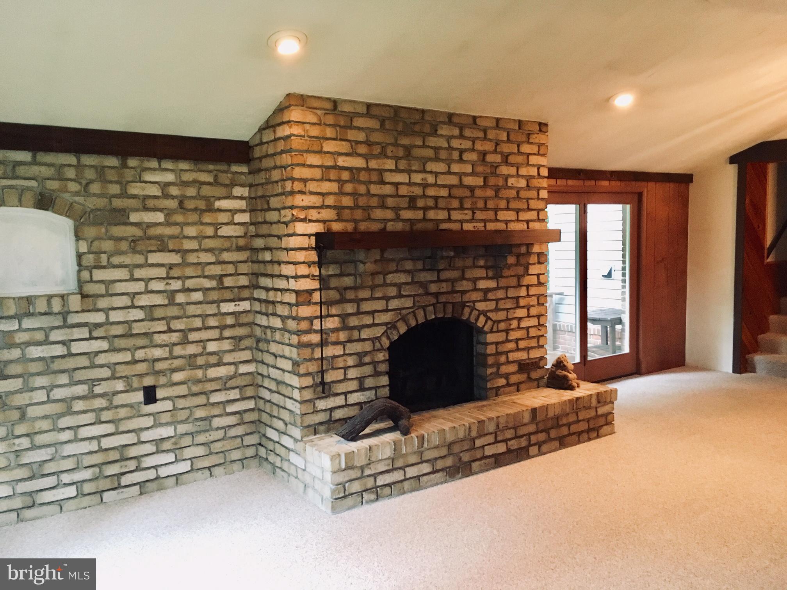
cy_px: 295
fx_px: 659
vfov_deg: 48.2
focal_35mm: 29
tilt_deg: -8.4
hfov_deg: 61.7
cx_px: 394
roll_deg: -0.1
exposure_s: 1/15
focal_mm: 4.15
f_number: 2.2
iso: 250
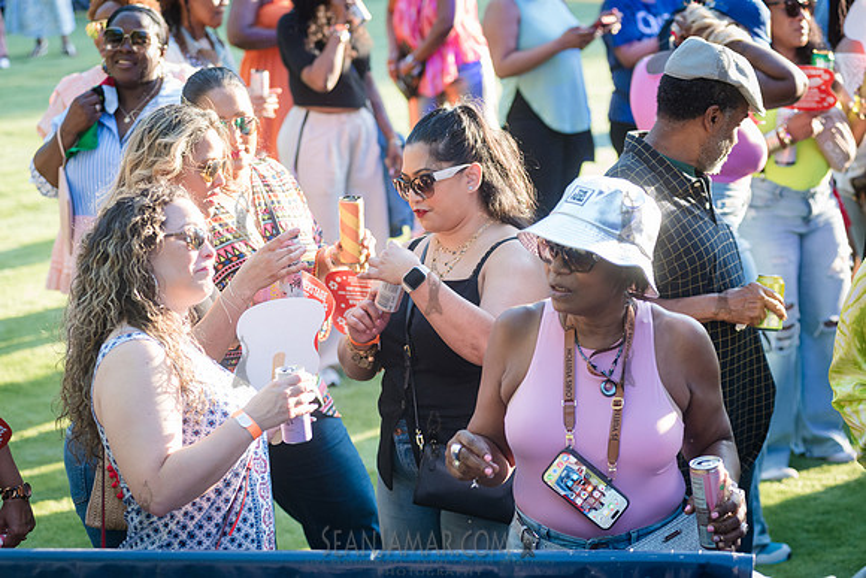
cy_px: 289
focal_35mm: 92
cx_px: 433
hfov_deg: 22.1
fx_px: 2214
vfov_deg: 14.9
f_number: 4
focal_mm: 92
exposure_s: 1/400
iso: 1000
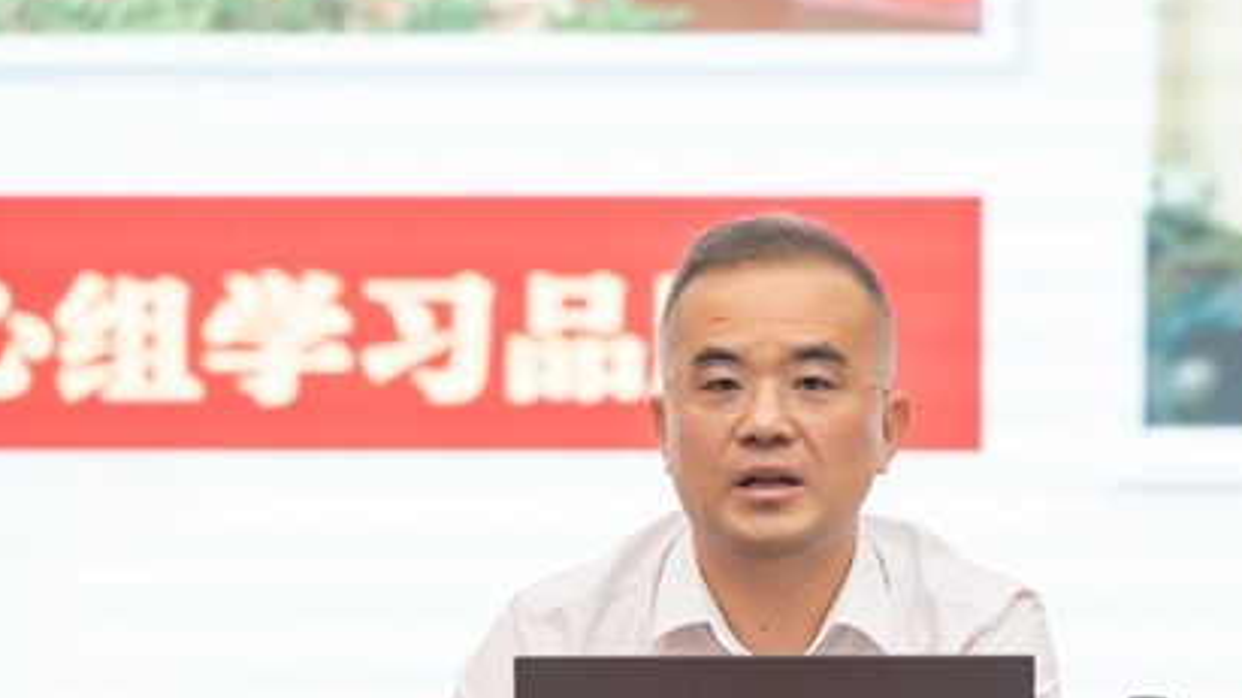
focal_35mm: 298
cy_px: 582
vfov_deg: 4.1
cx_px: 792
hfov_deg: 7.2
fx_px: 9812
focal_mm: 195
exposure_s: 1/125
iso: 800
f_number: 4
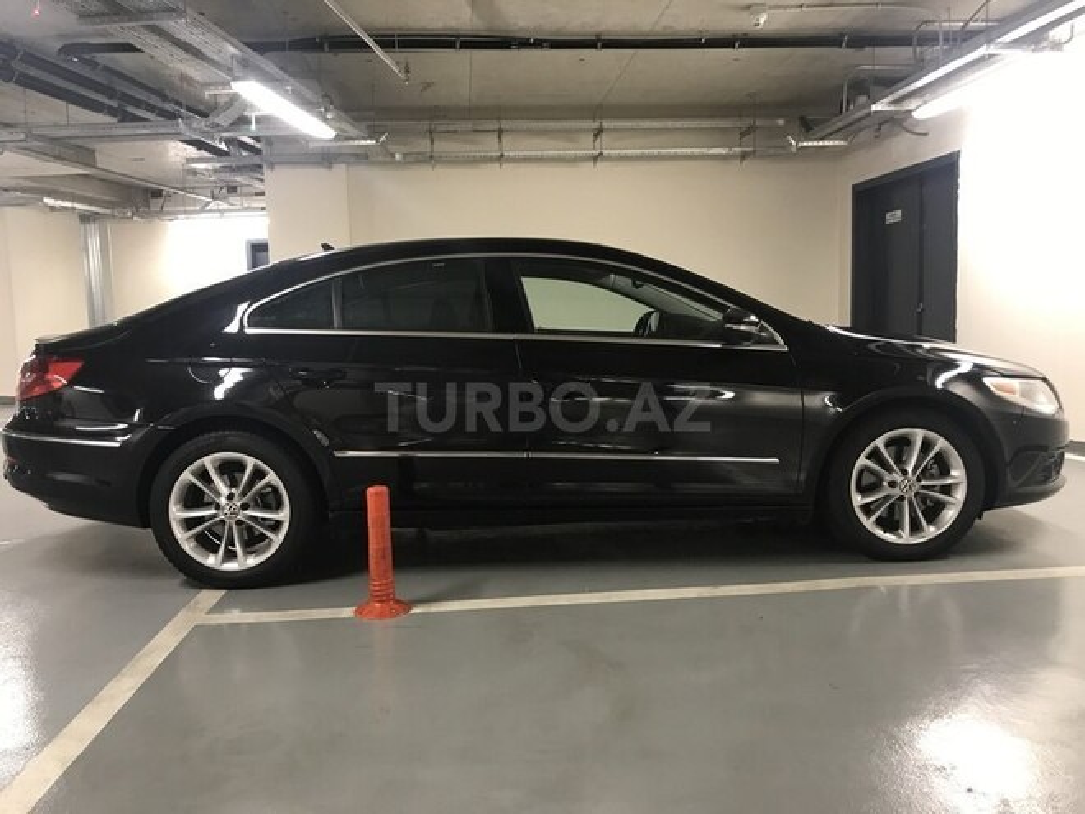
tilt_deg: -7.2
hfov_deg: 63.4
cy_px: 407
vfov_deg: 49.7
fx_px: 878
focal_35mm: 28
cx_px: 542
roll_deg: +1.4
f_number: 1.8
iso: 50
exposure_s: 1/17
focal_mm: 3.99
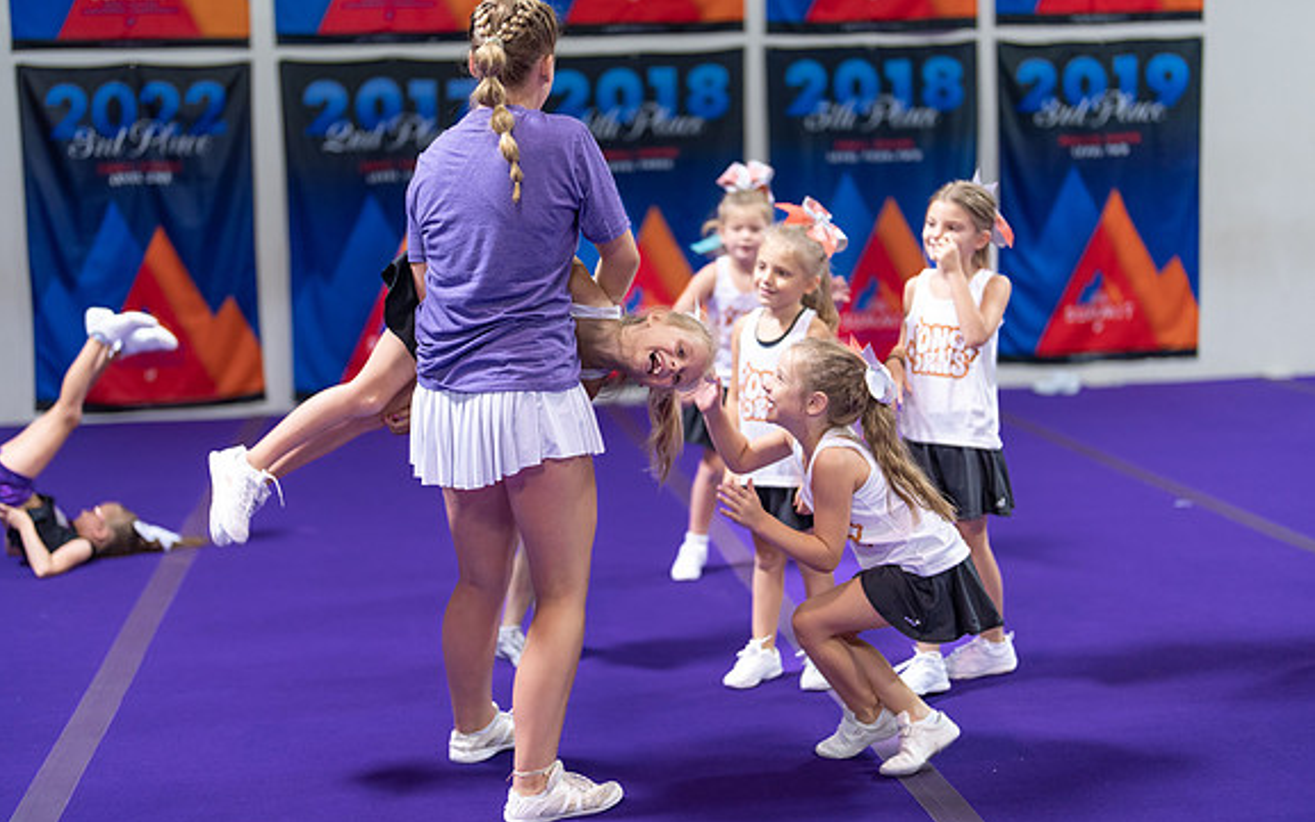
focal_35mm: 55
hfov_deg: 36.9
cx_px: 656
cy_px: 400
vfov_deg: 23.6
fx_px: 1972
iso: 640
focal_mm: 50
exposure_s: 1/400
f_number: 1.2
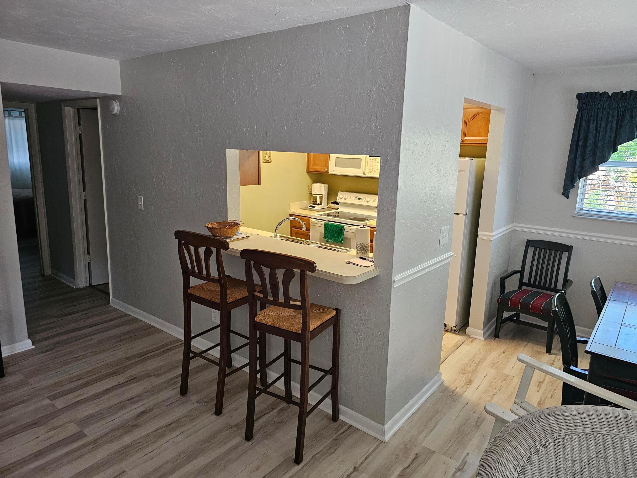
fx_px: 423
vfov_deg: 58.9
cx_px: 318
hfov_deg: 73.9
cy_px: 239
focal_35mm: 23
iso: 320
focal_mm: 6.3
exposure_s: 1/120
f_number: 1.7
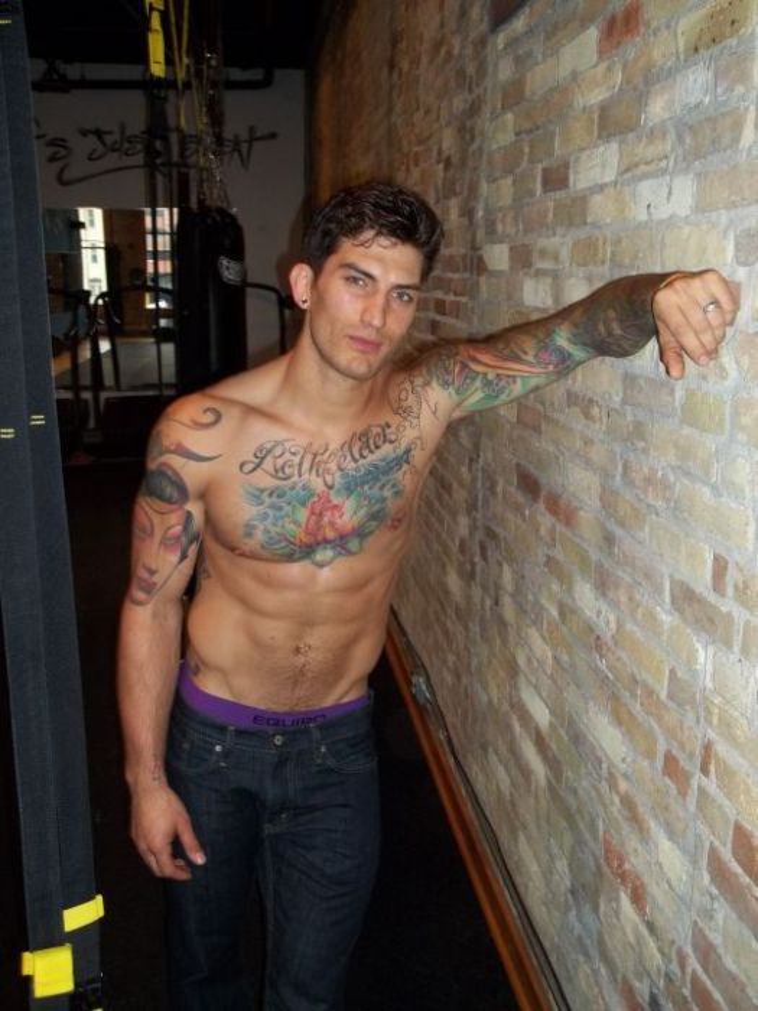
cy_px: 506
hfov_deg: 42.9
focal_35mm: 33
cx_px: 379
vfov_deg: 55.4
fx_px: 963
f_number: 3.3
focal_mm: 5.9
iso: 160
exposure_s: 1/30
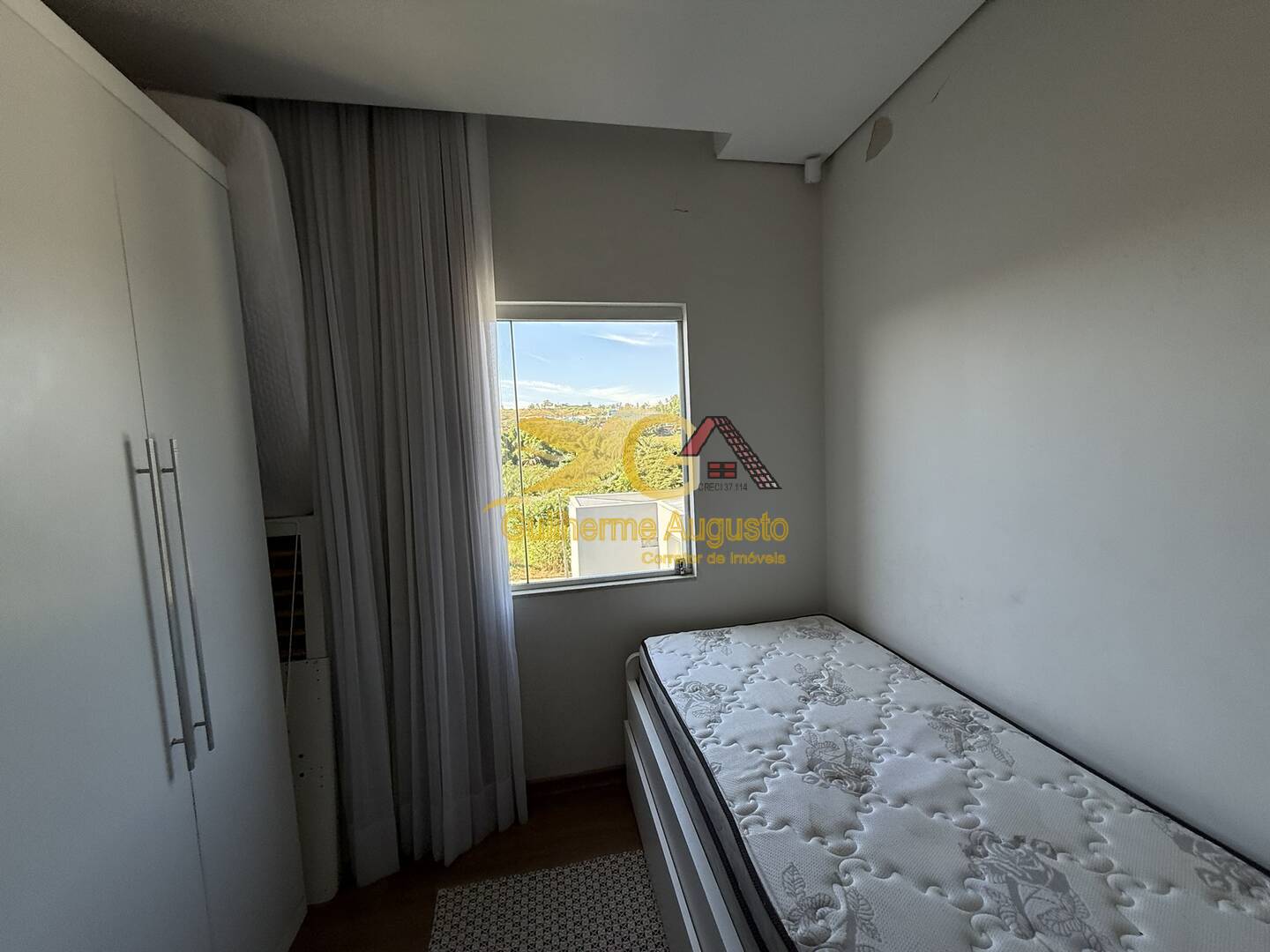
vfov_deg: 85.7
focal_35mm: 14
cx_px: 635
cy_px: 476
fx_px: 514
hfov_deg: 102.1
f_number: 2.2
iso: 64
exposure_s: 1/326
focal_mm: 2.22
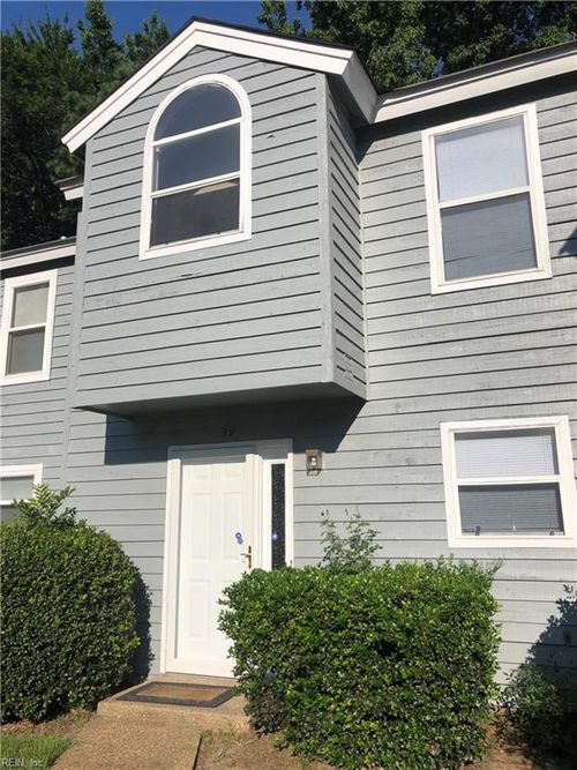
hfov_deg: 49.7
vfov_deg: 63.5
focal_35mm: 28
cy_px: 385
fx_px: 622
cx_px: 288
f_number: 1.8
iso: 20
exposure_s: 1/3472
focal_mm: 3.99
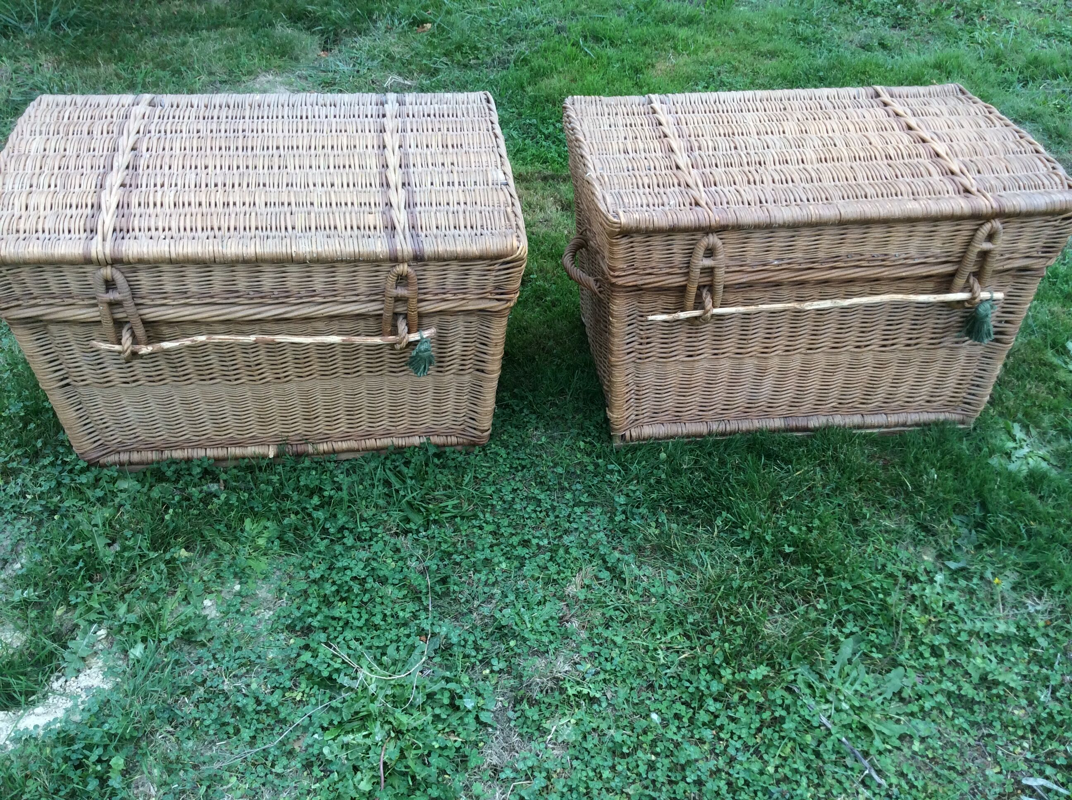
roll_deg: -1.5
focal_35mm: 32
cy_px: 400
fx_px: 990
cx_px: 536
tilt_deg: -40.1
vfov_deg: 44.1
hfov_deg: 56.9
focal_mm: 3.3
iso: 40
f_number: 2.4
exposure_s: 1/100
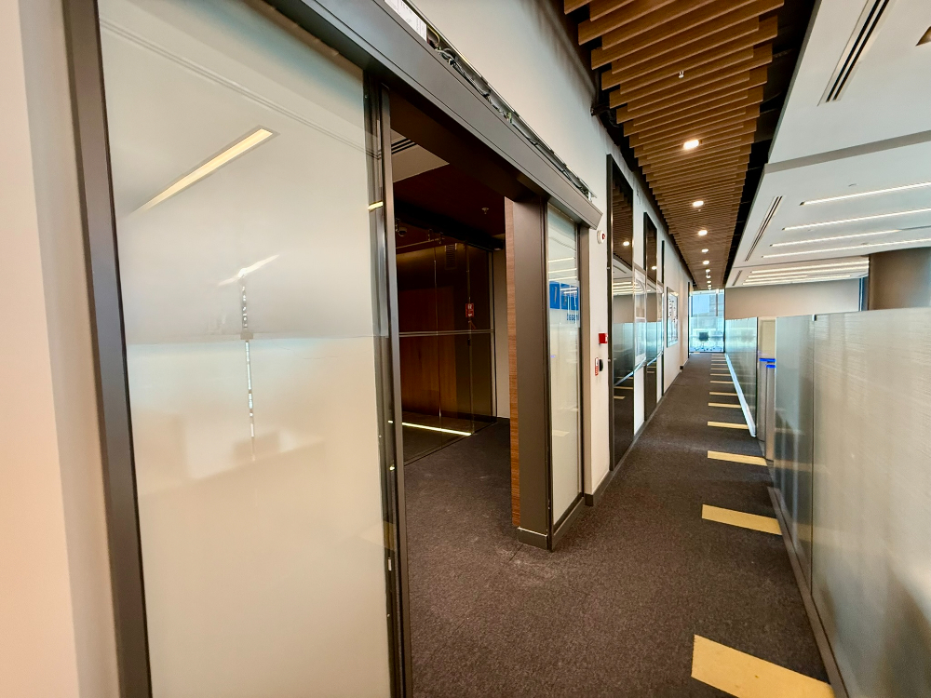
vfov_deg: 85.7
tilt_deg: -1.9
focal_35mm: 14
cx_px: 466
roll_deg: +1.7
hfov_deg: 102.1
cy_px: 349
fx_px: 377
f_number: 2.2
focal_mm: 2.22
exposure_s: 1/50
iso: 250
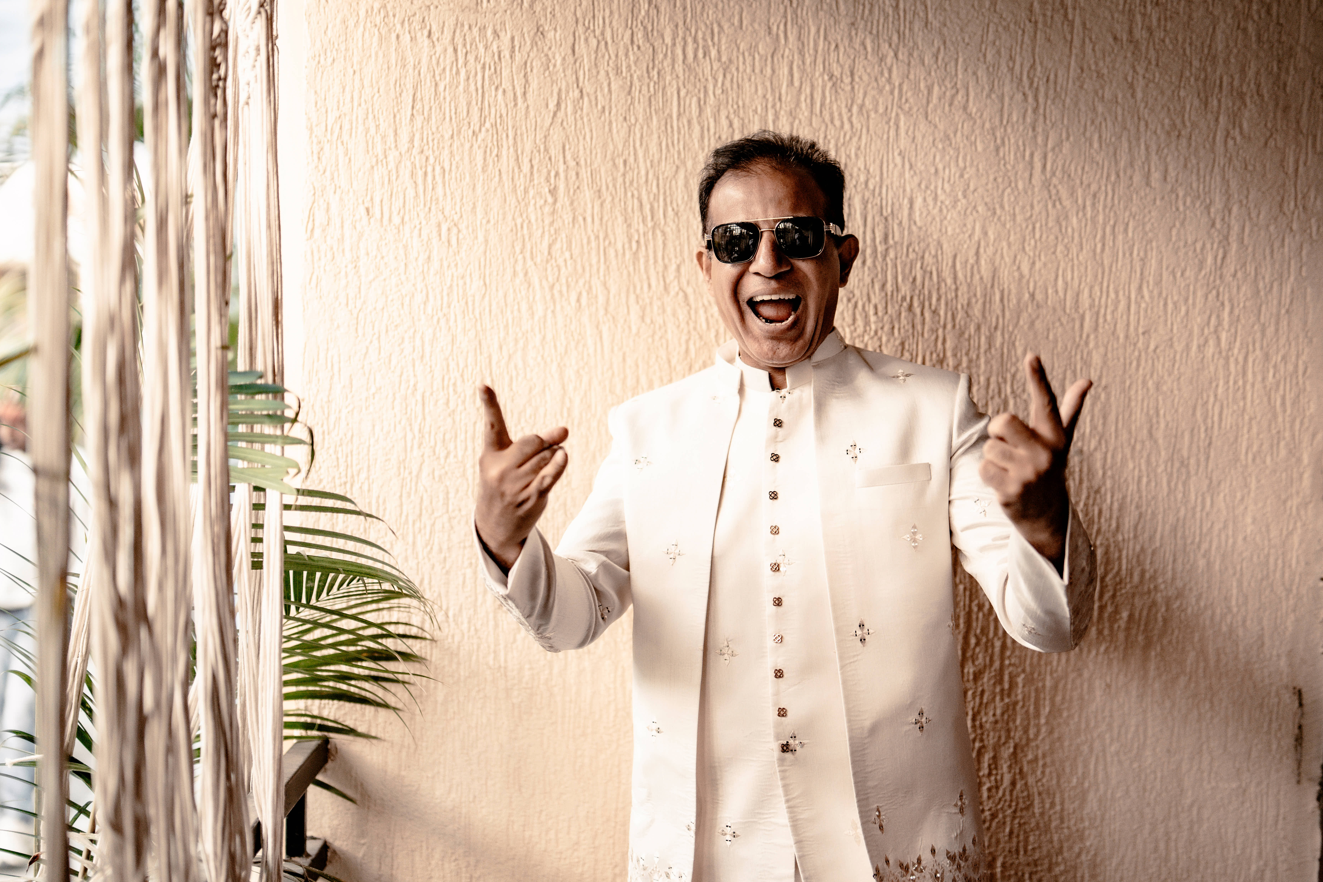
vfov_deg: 26.5
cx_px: 665
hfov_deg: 38.9
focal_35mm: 51
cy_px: 436
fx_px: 1874
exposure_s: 1/320
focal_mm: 50
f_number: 1.4
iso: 640
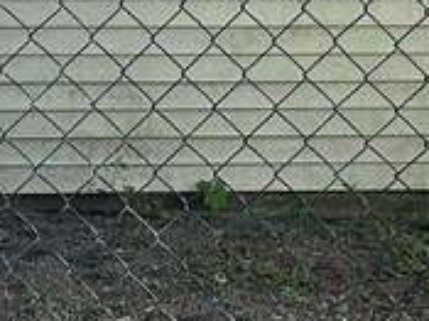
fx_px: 1882
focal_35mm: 152
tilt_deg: -3.4
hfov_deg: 12.9
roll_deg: +0.5
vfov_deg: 9.7
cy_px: 22
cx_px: 412
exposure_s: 1/982
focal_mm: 5.7
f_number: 1.5
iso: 50
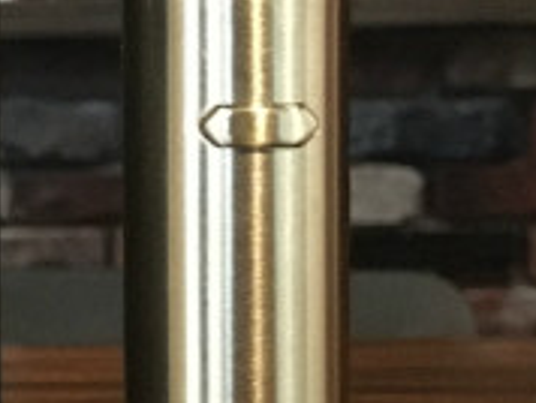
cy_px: 177
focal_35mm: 130
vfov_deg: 11.4
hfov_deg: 13.5
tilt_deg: -5.3
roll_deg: +0.3
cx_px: -437
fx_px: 2016
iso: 320
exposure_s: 1/17
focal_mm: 4.15
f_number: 2.2
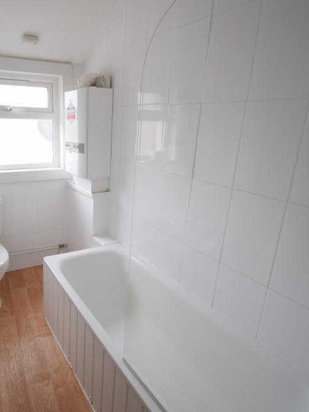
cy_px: 204
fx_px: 262
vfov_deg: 76.4
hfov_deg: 58.8
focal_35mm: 22
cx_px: 88
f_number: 4.5
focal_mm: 10
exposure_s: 1/80
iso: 400
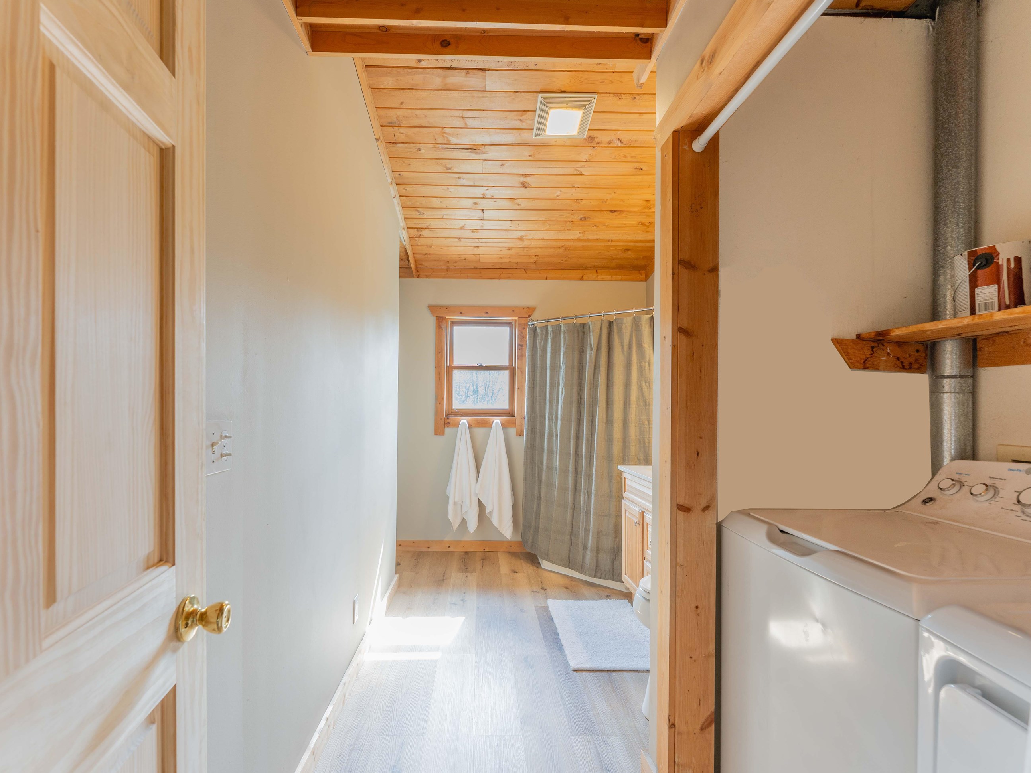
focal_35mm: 16
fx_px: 477
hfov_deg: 94.4
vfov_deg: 78.0
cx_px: 484
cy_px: 406
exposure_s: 1/4
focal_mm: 14
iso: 100
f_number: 7.1
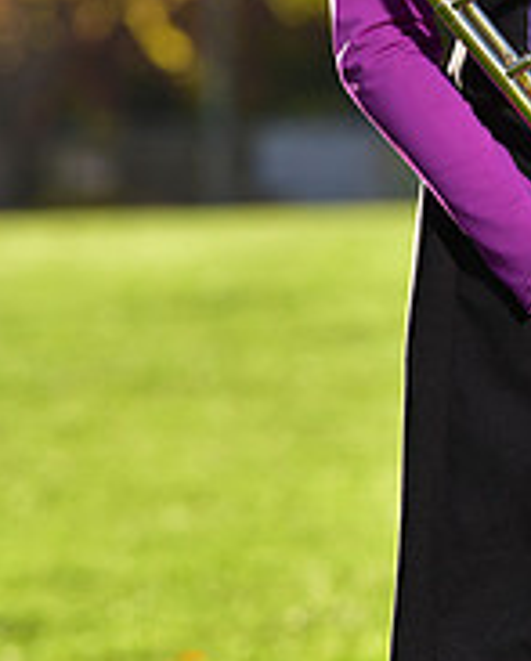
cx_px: 601
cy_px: -184
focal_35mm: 594
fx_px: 11640
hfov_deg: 2.6
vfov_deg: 3.2
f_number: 5.6
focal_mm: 200
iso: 100
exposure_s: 1/250
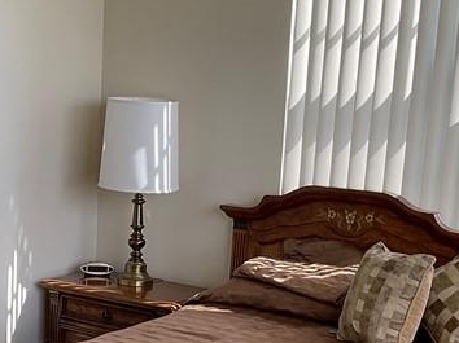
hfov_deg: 23.2
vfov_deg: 17.5
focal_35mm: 84
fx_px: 1113
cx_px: 159
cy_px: 256
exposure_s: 1/122
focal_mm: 3
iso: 16
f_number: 1.8
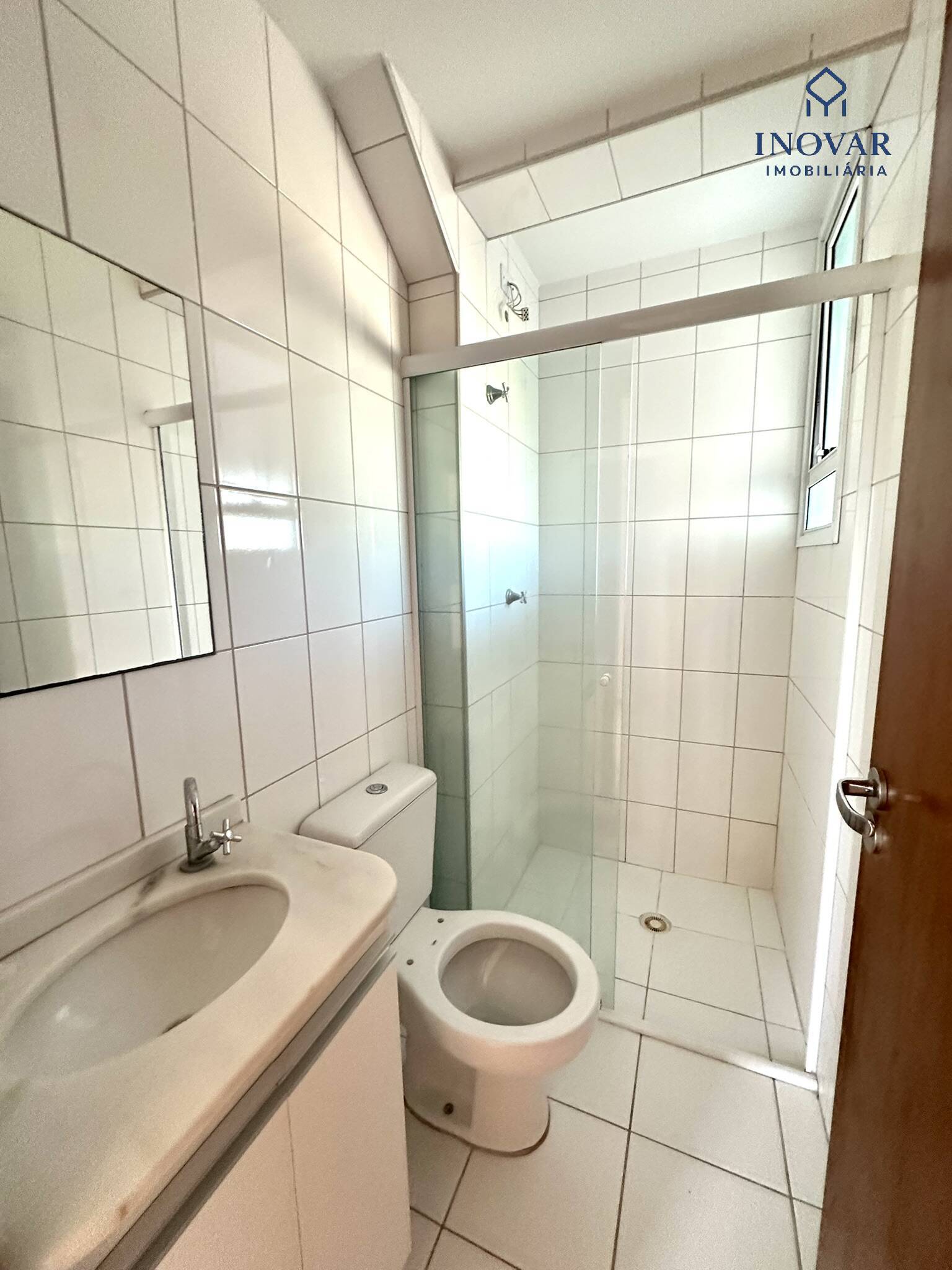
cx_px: 476
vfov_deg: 102.1
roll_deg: +2.4
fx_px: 513
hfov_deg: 85.7
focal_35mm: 14
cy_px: 635
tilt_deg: -8.5
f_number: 2.2
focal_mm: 2.22
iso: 640
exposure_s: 1/60
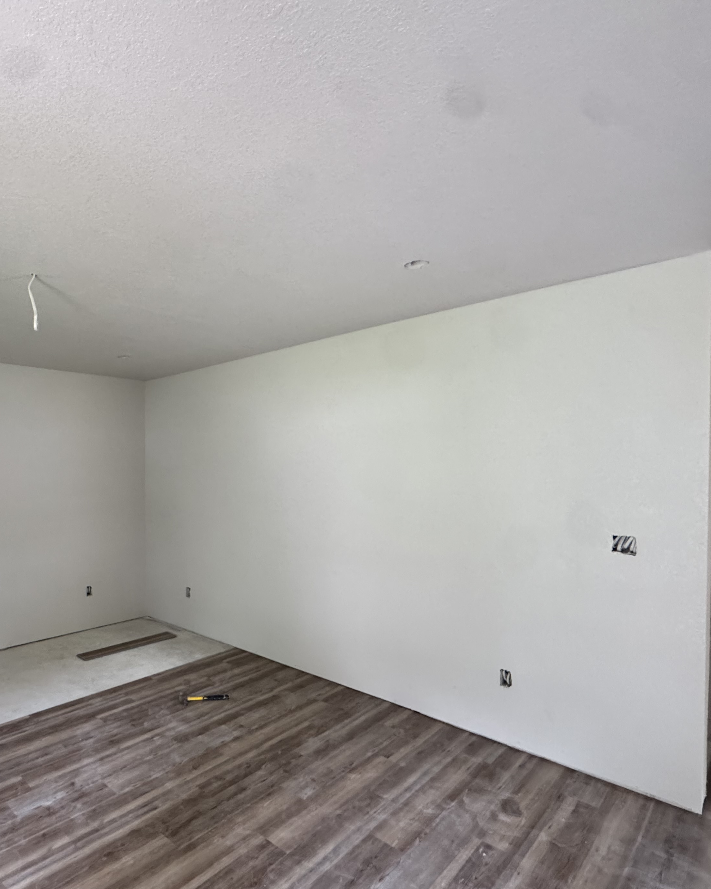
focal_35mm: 20
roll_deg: -0.5
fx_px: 526
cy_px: 482
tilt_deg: +0.0
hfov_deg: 65.1
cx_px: 202
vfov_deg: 80.2
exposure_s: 1/99
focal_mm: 2.22
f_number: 2.2
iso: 320
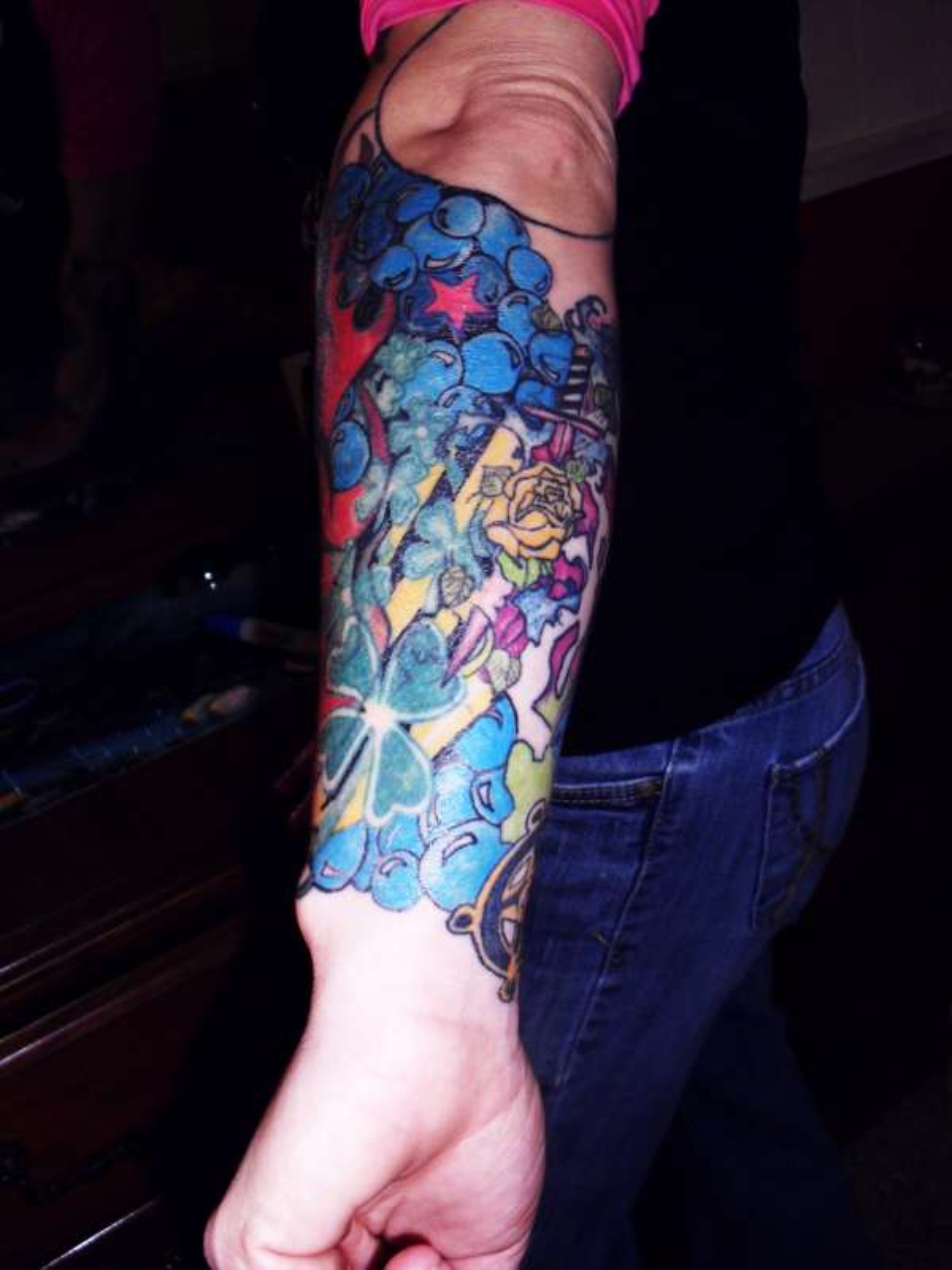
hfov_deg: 40.7
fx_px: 1283
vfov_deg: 52.6
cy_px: 635
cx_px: 476
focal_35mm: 35
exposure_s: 1/45
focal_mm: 6.3
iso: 200
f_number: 3.2
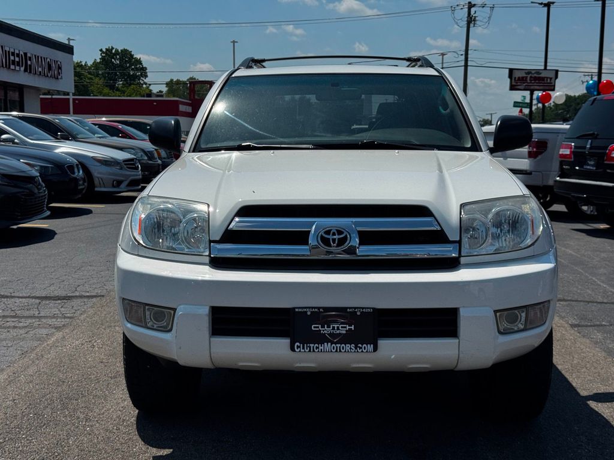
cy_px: 230
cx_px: 307
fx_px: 851
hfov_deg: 39.7
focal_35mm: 48
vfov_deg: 30.3
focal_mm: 6.76
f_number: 1.78
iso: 80
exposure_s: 1/10526
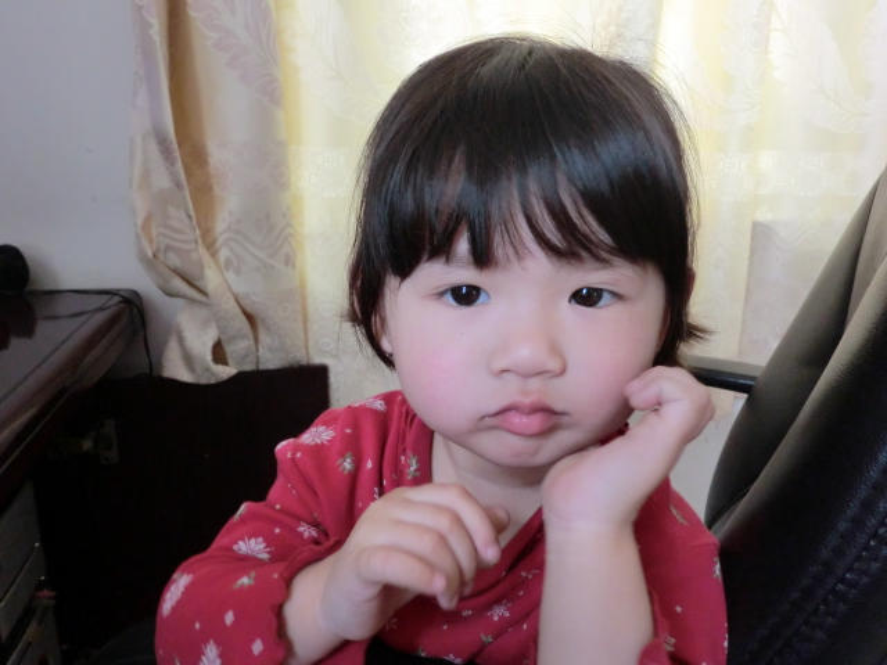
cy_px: 332
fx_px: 794
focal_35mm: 31
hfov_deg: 58.4
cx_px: 444
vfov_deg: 45.4
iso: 250
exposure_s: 1/60
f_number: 2.9
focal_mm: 5.64
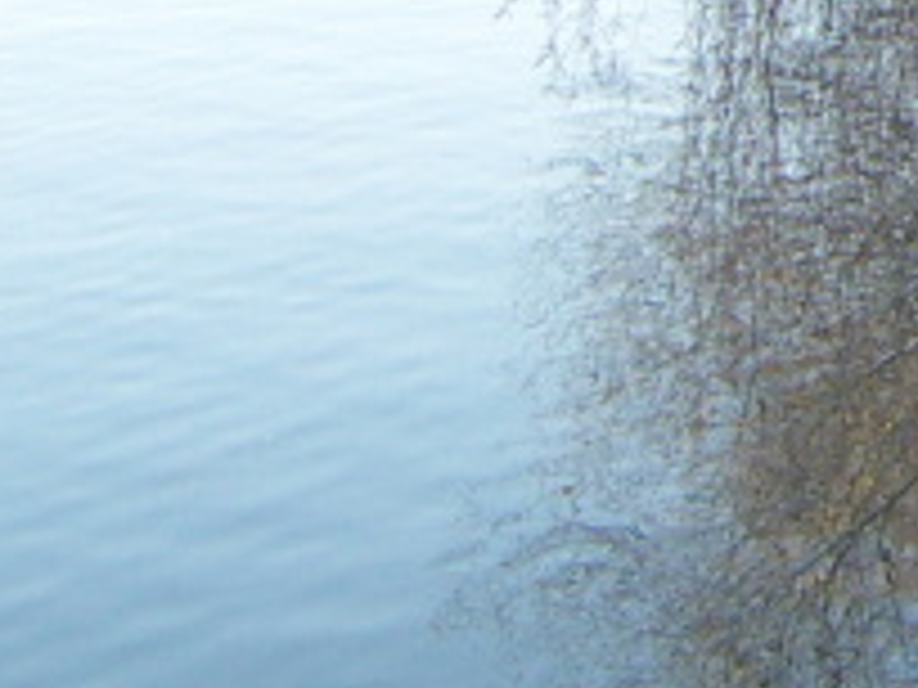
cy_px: -4
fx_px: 3739
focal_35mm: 141
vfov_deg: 10.4
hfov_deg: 13.1
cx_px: 1454
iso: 50
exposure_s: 1/100
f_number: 2.8
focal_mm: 4.7
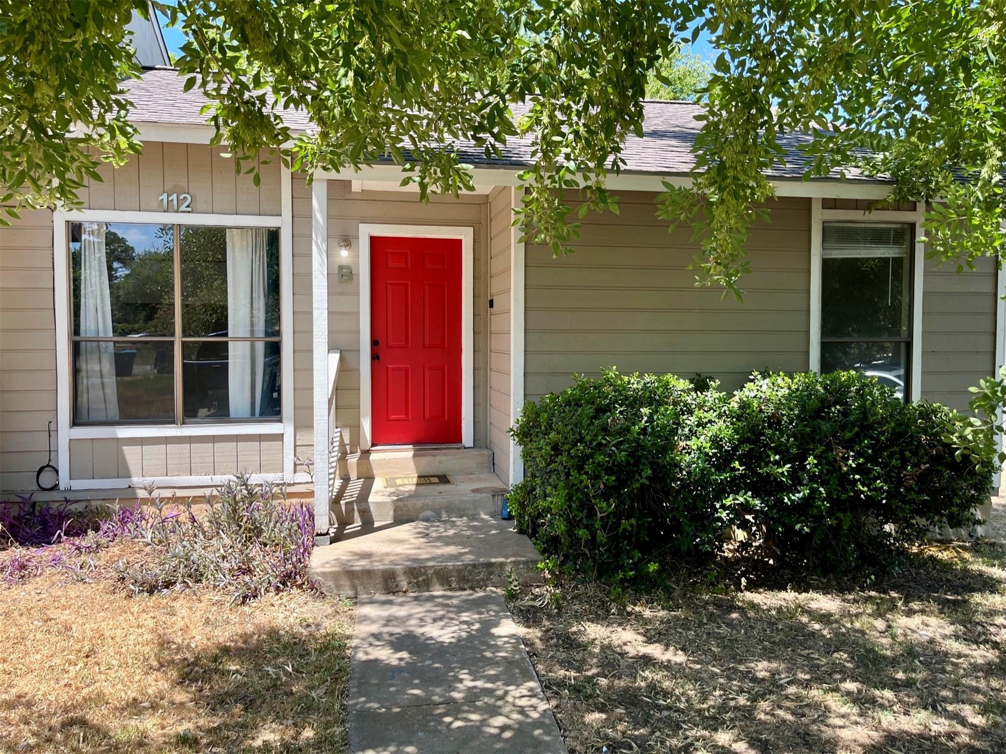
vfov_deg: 53.0
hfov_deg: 67.3
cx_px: 503
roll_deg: +0.6
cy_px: 377
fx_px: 755
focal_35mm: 26
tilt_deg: -2.5
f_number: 1.6
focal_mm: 5.1
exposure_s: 1/657
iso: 50
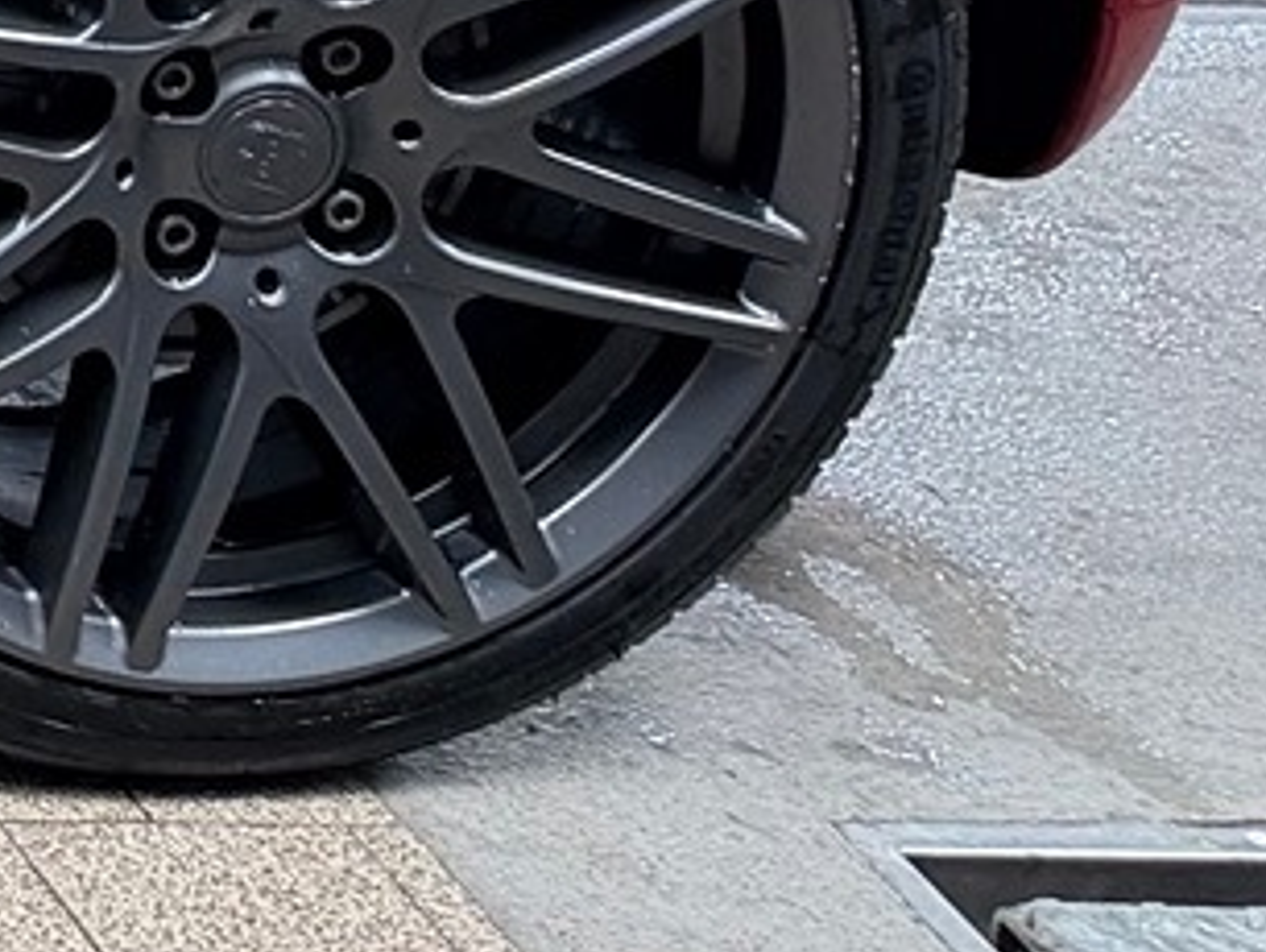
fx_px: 5783
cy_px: -1453
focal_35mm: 158
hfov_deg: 9.2
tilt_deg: -13.9
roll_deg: -1.0
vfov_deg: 8.5
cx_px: -2867
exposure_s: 1/100
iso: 125
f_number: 1.78
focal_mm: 6.76
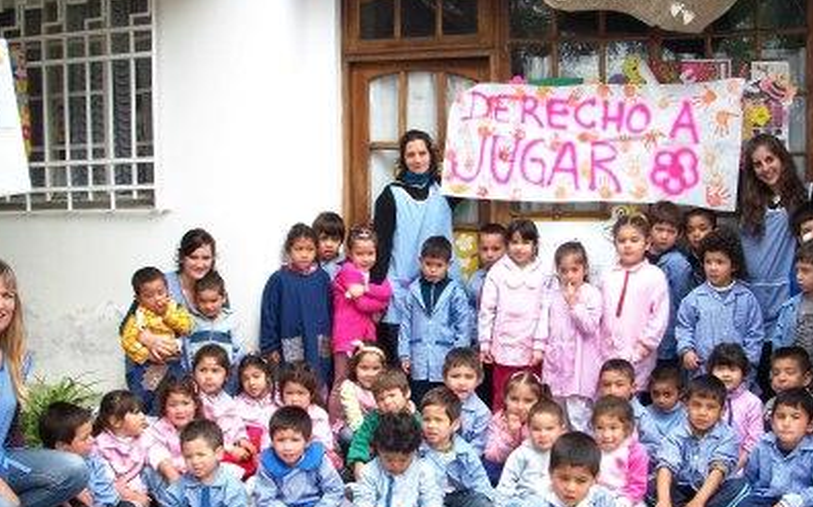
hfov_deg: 47.2
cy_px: 320
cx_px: 443
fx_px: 930
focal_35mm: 42
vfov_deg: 30.4
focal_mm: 6.3
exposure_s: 1/160
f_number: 3.1
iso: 80
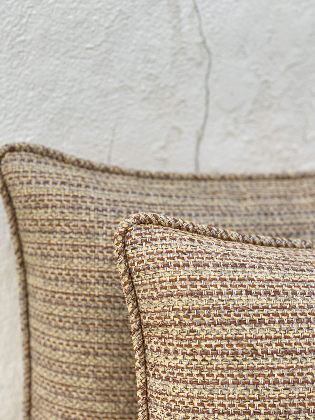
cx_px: 159
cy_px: 240
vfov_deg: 31.6
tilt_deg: -19.6
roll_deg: -5.9
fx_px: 740
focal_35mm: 61
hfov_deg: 24.0
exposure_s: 1/136
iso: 20
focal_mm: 6
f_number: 2
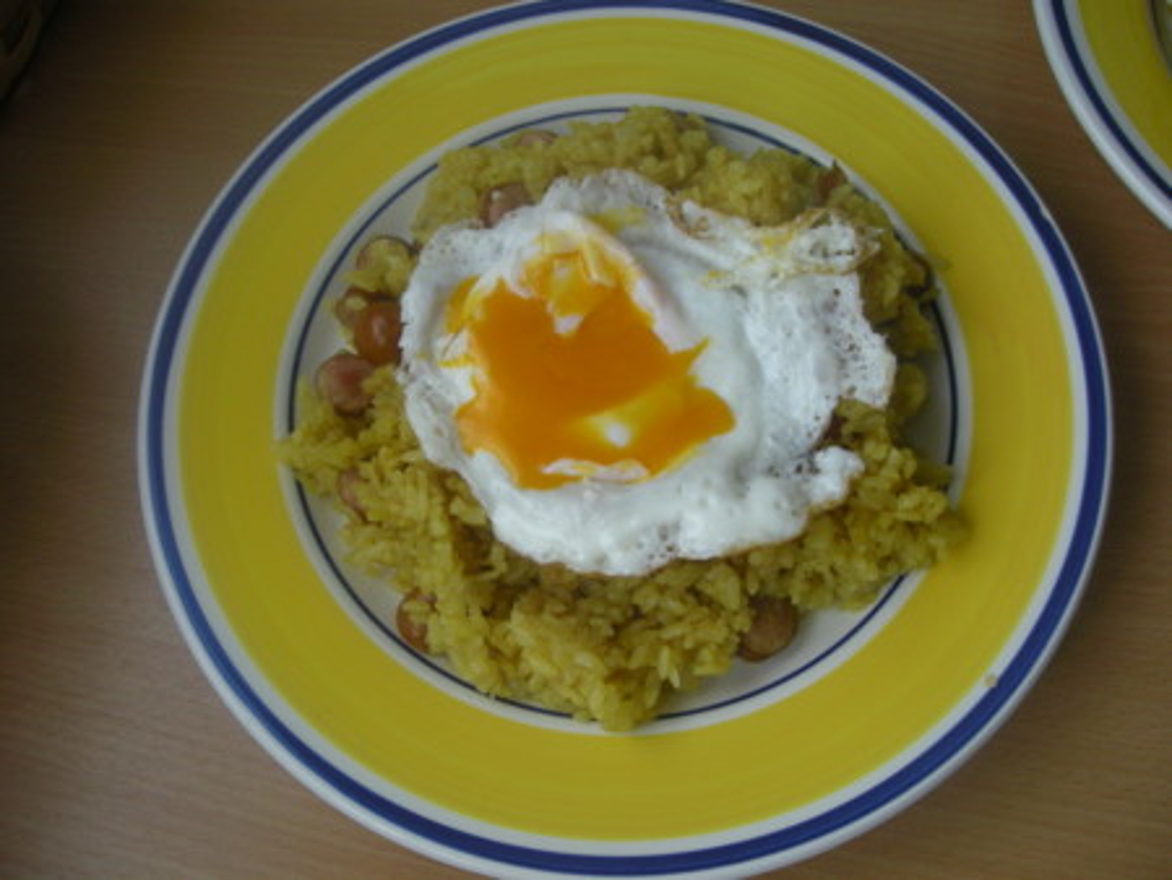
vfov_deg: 40.7
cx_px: 586
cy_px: 440
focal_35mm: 35
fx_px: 1186
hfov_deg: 52.6
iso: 104
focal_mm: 5.7
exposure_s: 1/59.8
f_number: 2.8
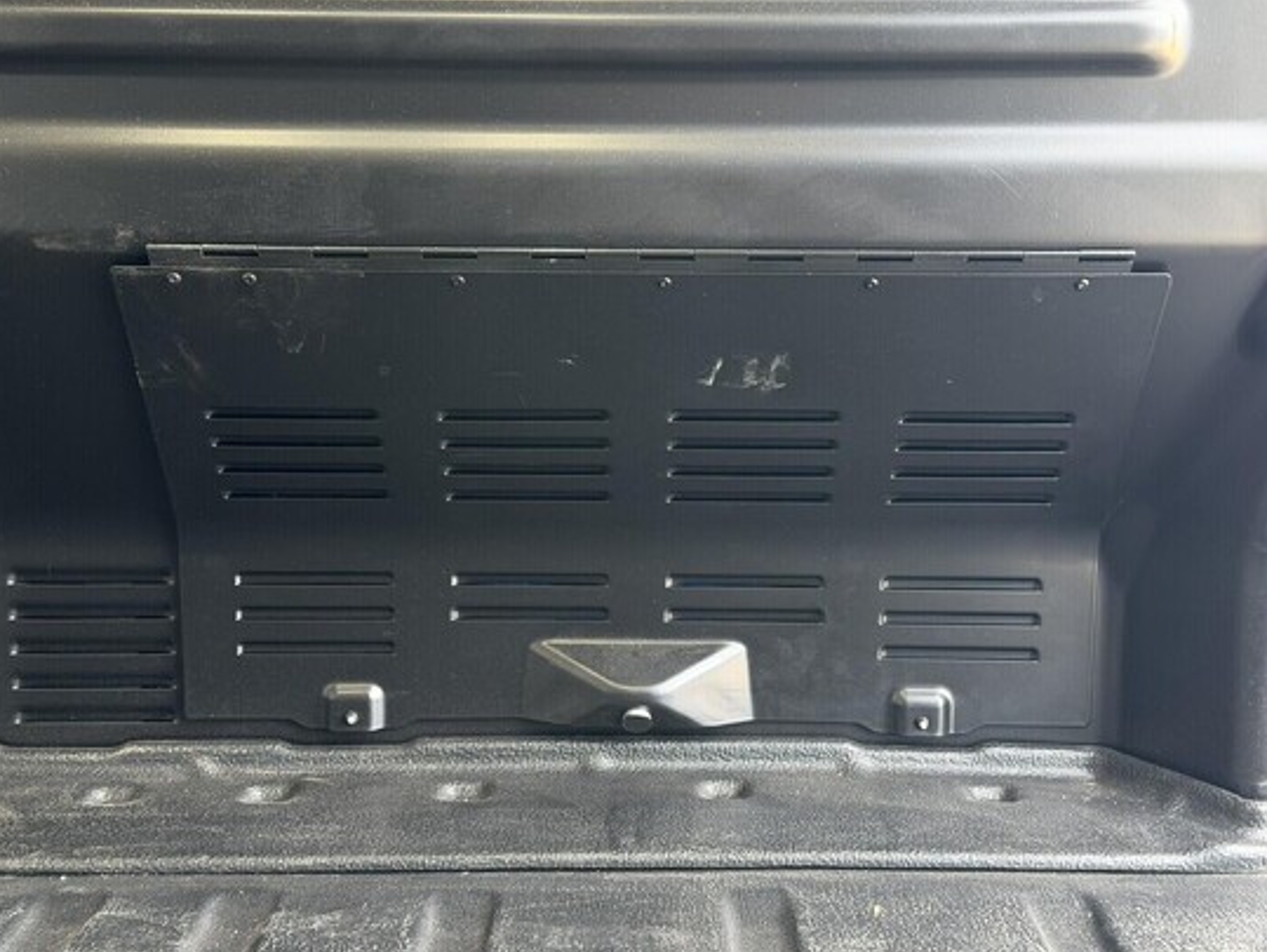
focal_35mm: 49
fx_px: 1795
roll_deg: +1.7
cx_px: 635
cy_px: 481
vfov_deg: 29.7
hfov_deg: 38.9
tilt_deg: -11.5
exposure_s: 1/60
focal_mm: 6.76
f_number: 1.78
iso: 100
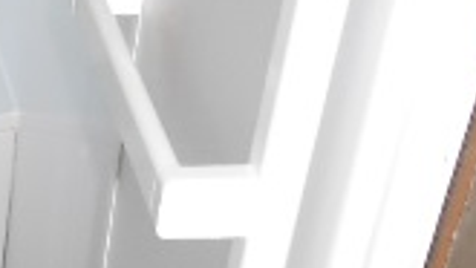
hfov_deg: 16.8
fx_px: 1389
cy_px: 559
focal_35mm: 110
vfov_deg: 10.1
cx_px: -320
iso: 200
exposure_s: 1/25
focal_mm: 4.6
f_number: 3.5
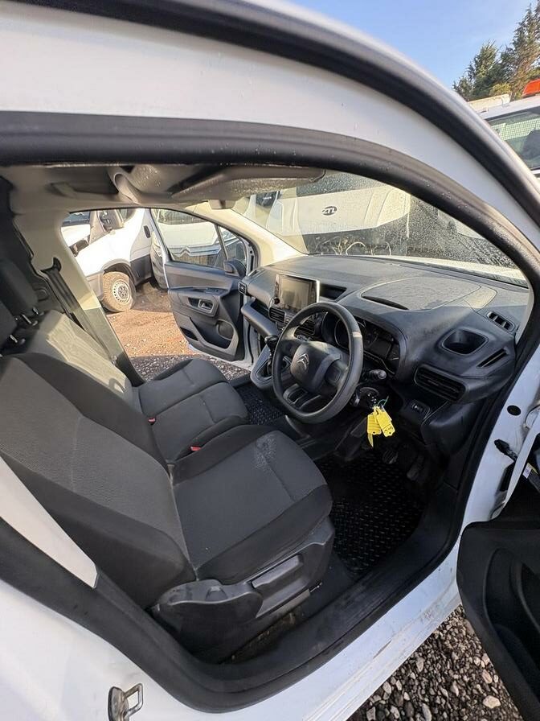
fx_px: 291
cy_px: 360
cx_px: 270
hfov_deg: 85.7
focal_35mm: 14
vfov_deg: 102.1
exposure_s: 1/102
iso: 64
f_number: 2.2
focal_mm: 2.22
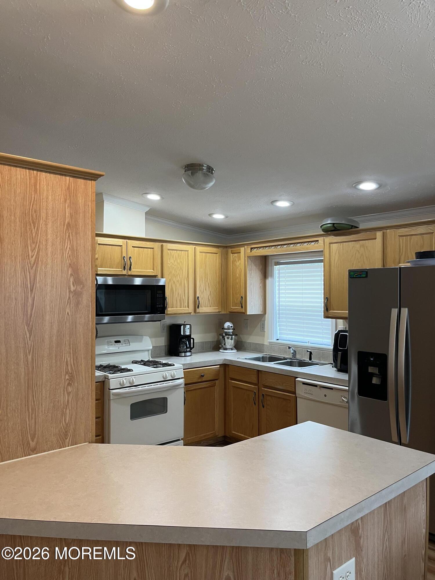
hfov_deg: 53.1
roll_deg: -0.6
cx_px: 218
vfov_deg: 67.3
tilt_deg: +1.7
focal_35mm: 26
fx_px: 436
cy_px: 290
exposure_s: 1/60
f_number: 1.6
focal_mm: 5.1
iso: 80
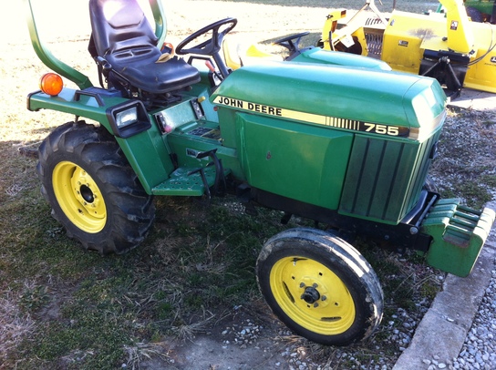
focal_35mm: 35
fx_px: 501
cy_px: 185
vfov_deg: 40.6
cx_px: 248
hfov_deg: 52.7
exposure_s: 1/108
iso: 80
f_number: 2.8
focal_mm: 3.85
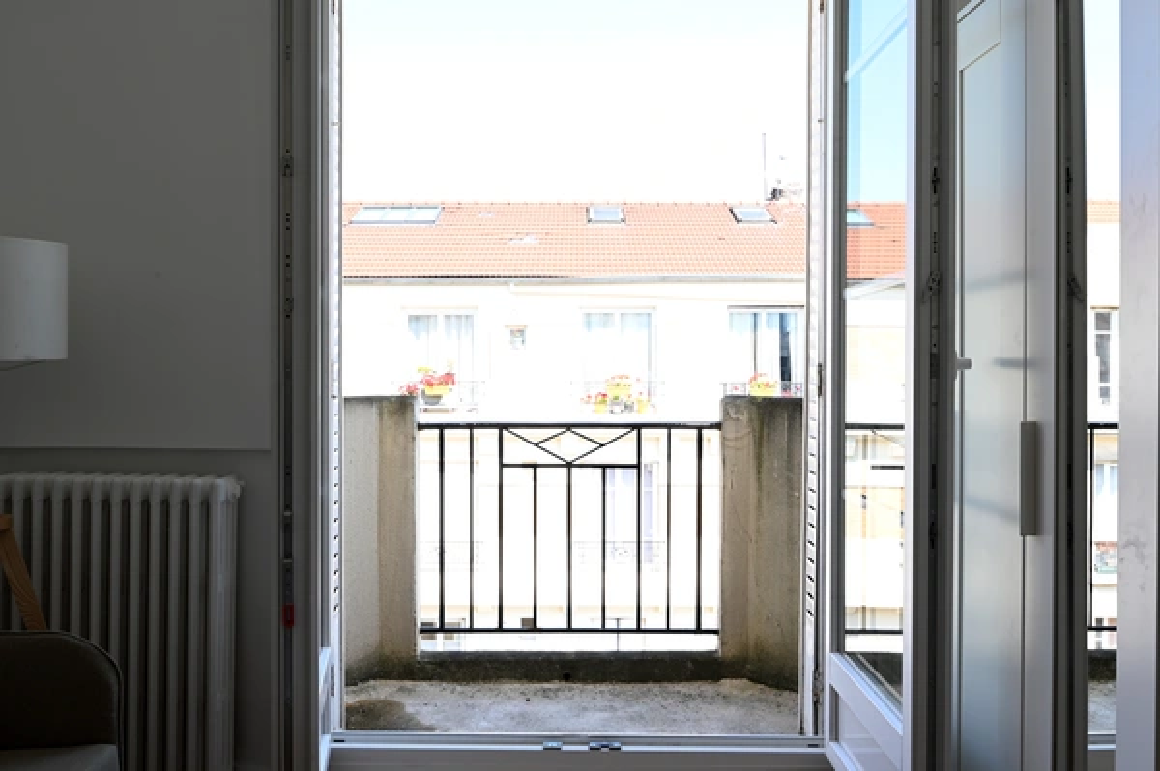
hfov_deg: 63.7
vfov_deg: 44.9
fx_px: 934
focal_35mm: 29
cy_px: 386
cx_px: 580
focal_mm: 29
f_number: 11
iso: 100
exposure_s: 1/15
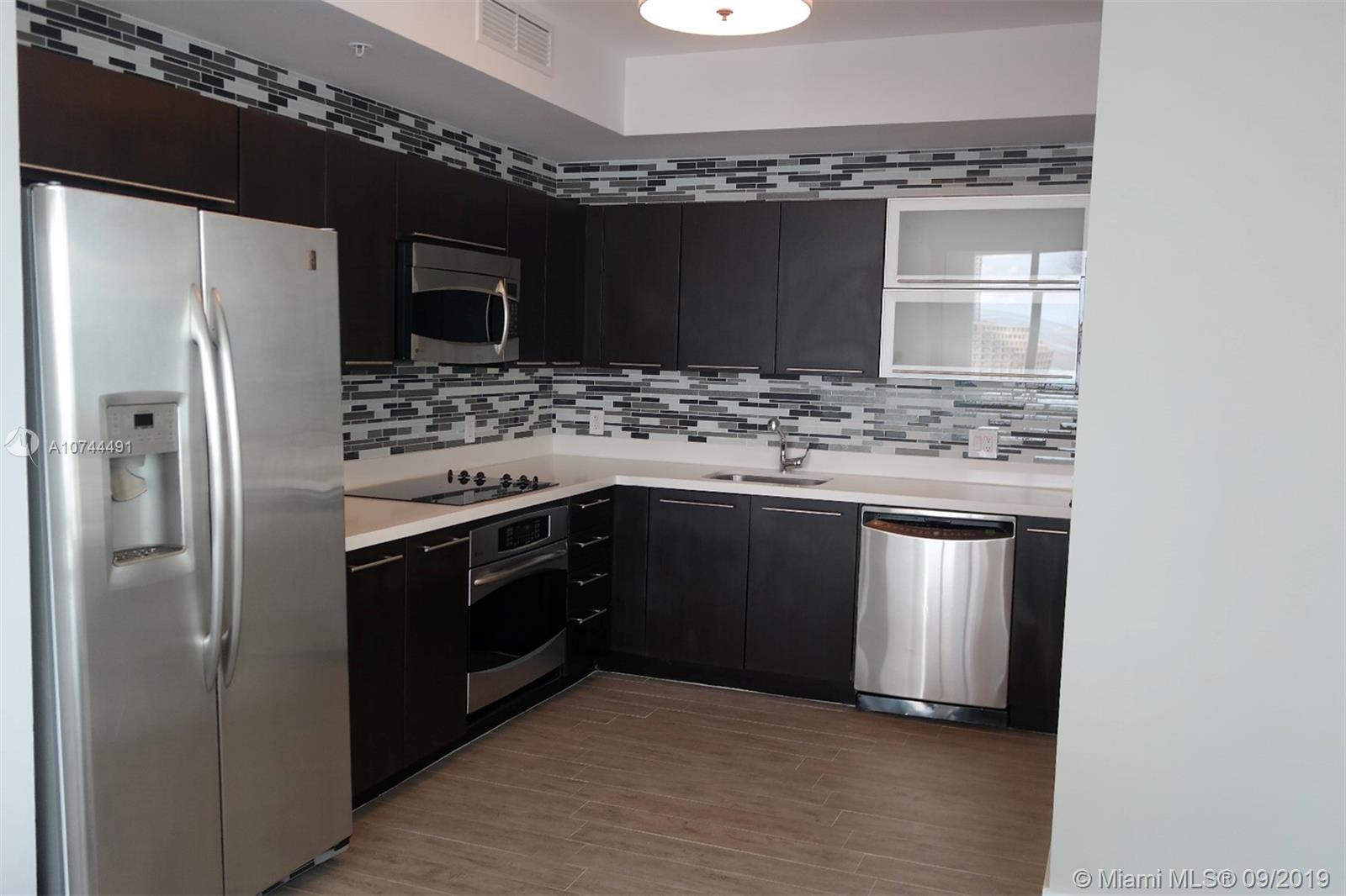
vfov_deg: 43.6
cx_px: 673
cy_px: 448
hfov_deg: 61.9
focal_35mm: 30
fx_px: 1121
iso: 200
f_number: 3.5
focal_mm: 20
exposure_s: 1/50
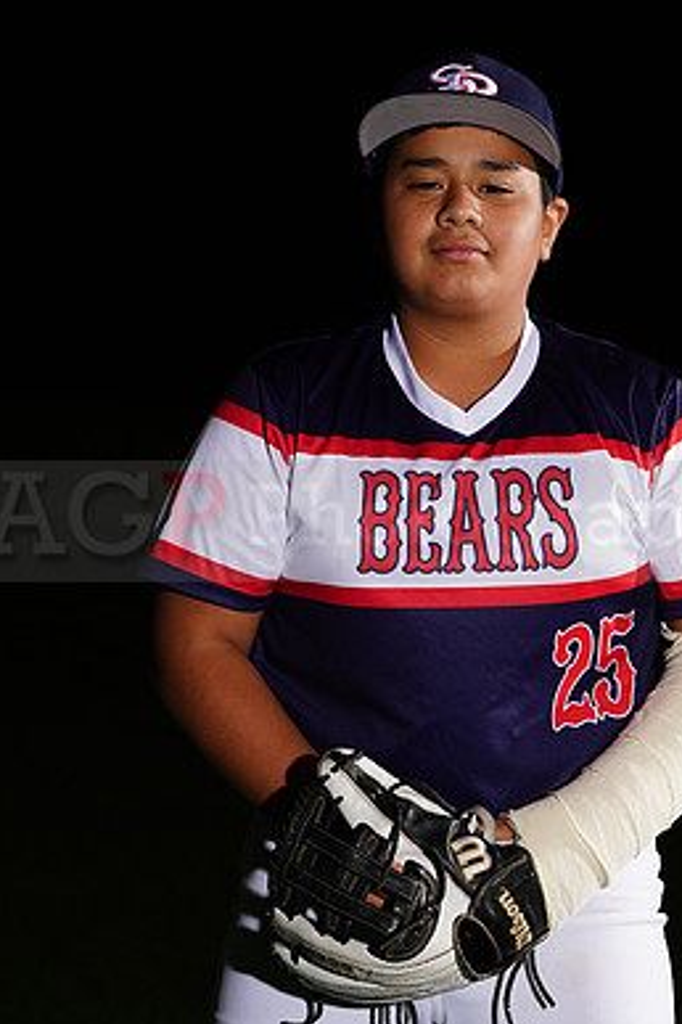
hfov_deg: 5.7
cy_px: 497
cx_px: 440
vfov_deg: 8.5
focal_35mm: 243
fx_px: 6905
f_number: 9
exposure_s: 1/125
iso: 400
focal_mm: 162
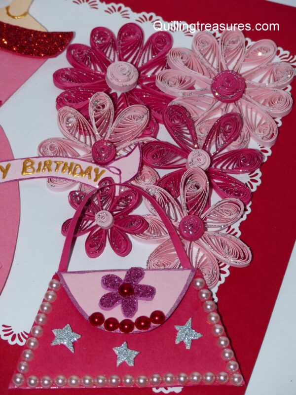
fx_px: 1243
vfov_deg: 18.0
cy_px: 198
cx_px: 148
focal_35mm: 109
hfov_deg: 13.6
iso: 100
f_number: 2.8
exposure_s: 1/60
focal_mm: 19.6
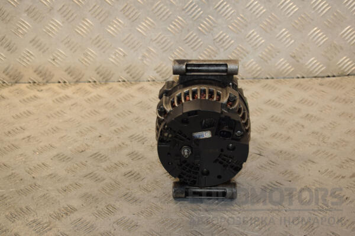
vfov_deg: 20.2
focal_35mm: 68
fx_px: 666
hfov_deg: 29.9
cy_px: 118
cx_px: 178
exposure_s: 1/200
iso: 800
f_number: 7.1
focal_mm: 45
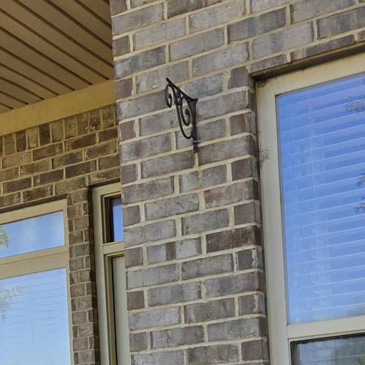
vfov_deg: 18.5
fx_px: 1050
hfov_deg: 16.9
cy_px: 458
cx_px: -253
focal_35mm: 88
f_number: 1.7
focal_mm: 6.3
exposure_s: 1/1525
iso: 80
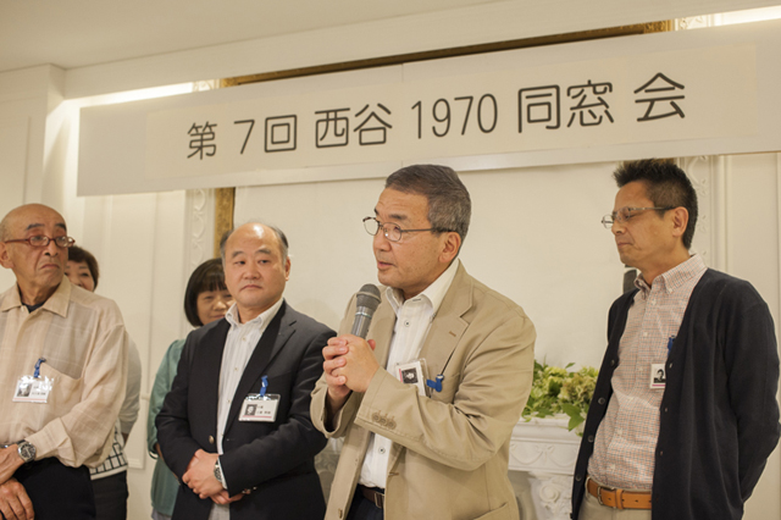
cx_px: 390
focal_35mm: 35
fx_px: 759
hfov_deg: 54.5
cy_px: 260
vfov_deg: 37.8
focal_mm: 35
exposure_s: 1/100
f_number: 5.6
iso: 450
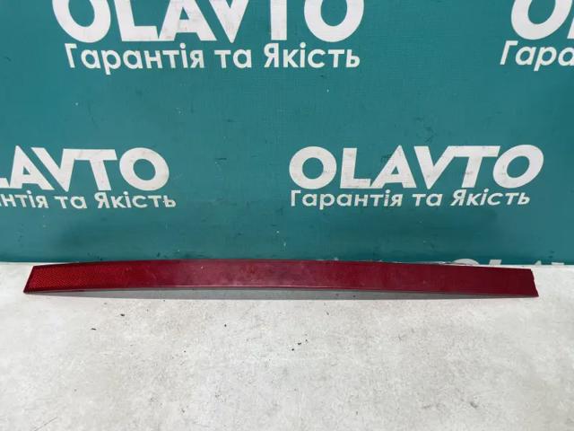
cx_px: 287
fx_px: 431
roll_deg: +0.9
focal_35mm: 26
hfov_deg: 67.3
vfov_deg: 53.1
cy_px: 216
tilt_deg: -35.1
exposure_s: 1/100
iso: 100
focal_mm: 4.2
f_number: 1.6
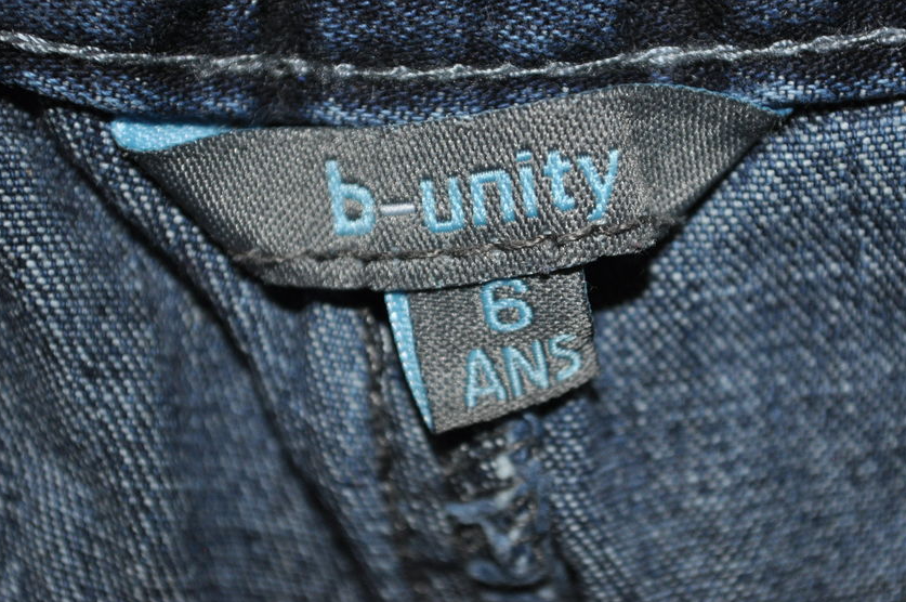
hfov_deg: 20.7
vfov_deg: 13.8
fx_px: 2478
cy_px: 254
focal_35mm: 99
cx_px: 518
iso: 800
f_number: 5.6
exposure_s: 1/60
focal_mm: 55
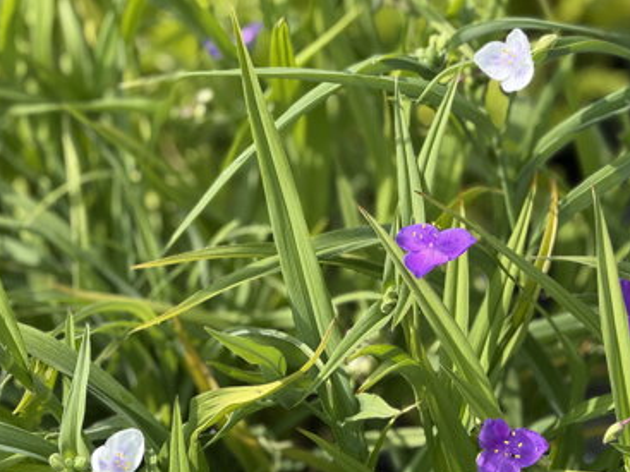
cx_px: 364
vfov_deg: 10.3
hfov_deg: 13.7
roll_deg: +2.0
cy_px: 242
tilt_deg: -30.4
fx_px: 2620
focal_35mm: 144
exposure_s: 1/680
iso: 50
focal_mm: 15.66
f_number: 2.8
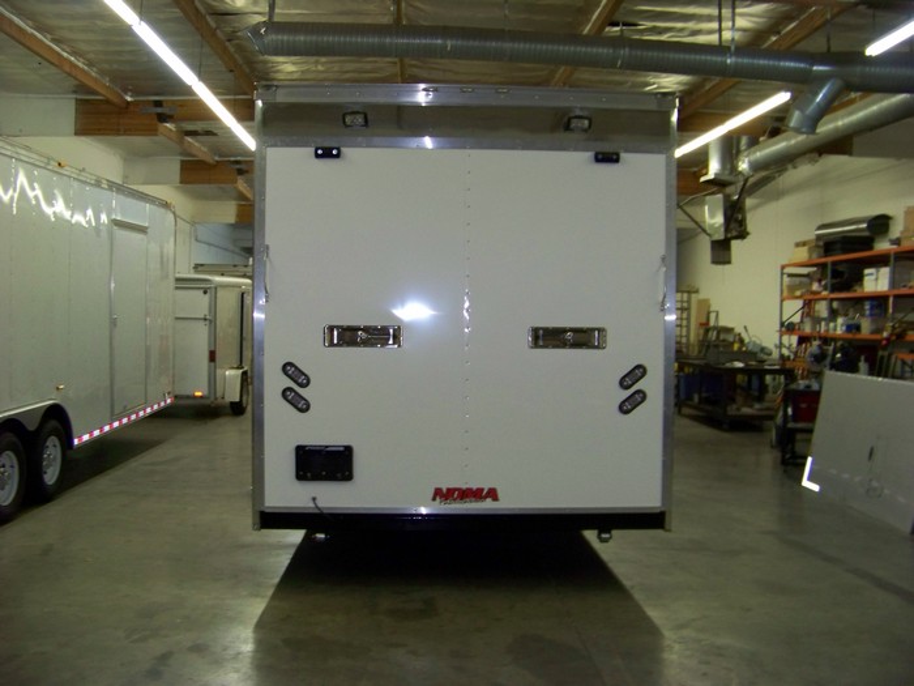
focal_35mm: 36
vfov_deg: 39.7
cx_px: 457
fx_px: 951
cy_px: 343
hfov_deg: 51.4
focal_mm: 5.85
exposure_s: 1/30
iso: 200
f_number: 2.8
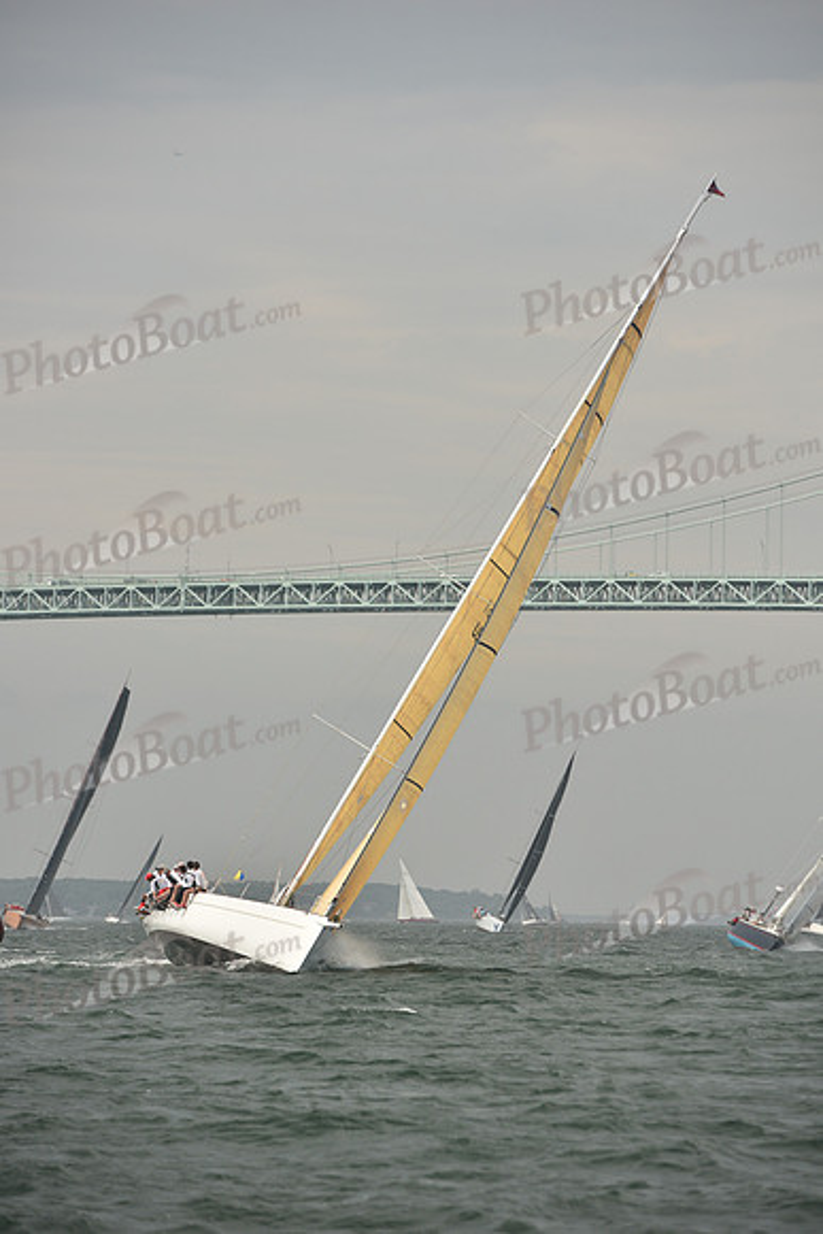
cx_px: 412
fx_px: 5997
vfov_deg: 11.7
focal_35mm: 175
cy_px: 617
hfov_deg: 7.9
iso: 250
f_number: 5.6
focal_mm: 175
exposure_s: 1/640
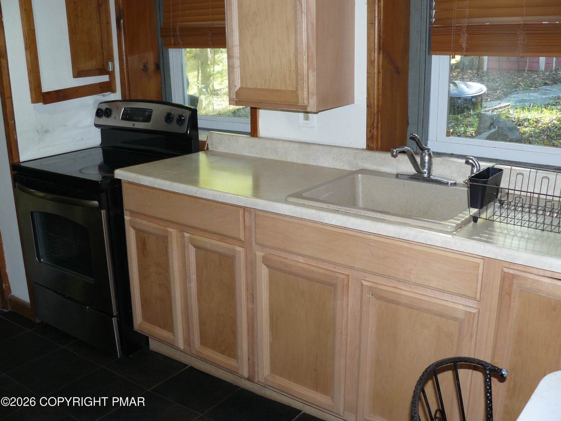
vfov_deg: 39.7
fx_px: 583
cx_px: 280
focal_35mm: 36
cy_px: 210
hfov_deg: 51.4
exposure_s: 1/30
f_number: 2.8
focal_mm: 6
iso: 100
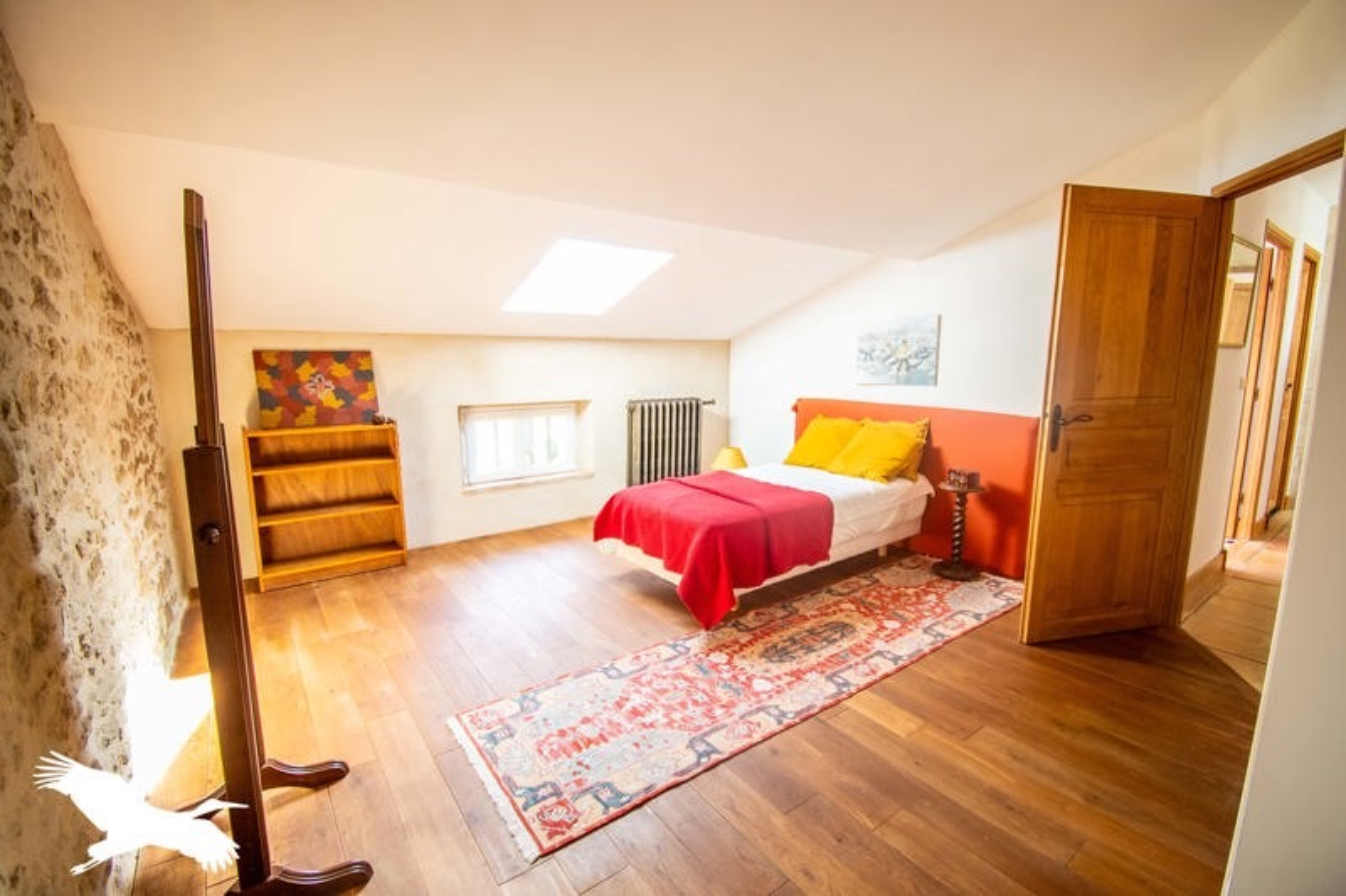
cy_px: 448
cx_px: 673
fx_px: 561
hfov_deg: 100.4
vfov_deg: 77.3
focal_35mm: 15
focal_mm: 10
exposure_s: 1/30
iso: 800
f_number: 4.5
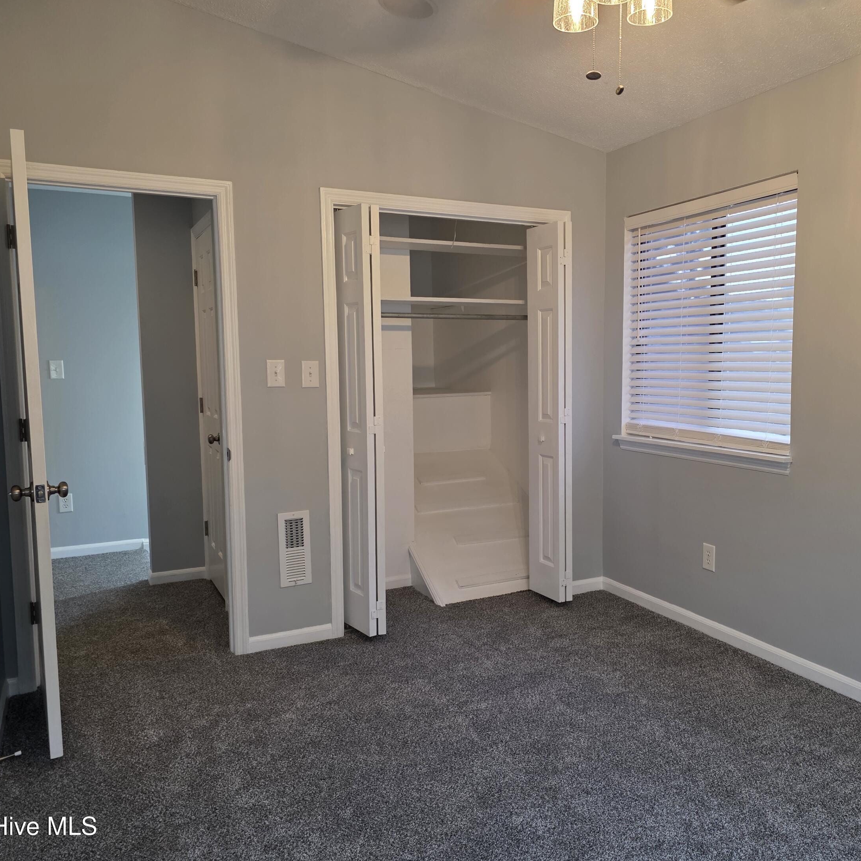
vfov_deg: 57.3
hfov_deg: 57.0
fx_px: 788
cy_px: 422
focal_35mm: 28
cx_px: 500
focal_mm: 6.3
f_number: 1.7
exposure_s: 1/120
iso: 400
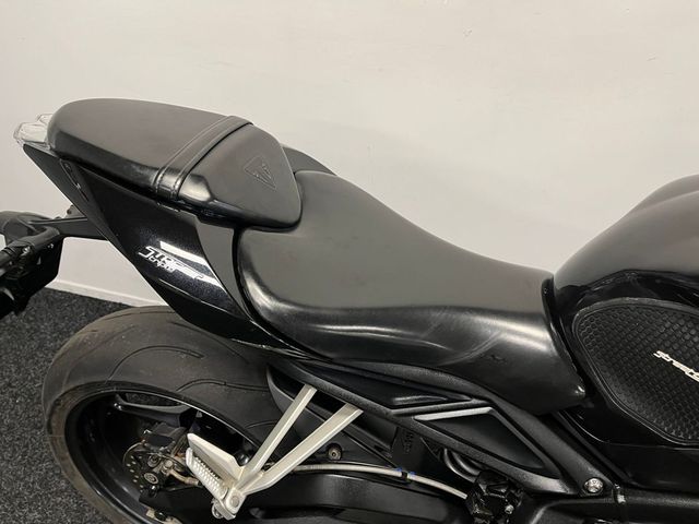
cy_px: 262
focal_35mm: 26
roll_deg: -1.0
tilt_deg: -36.1
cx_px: 350
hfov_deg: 67.3
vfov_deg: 53.1
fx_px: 525
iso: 125
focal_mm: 5.1
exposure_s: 1/50
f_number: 1.6
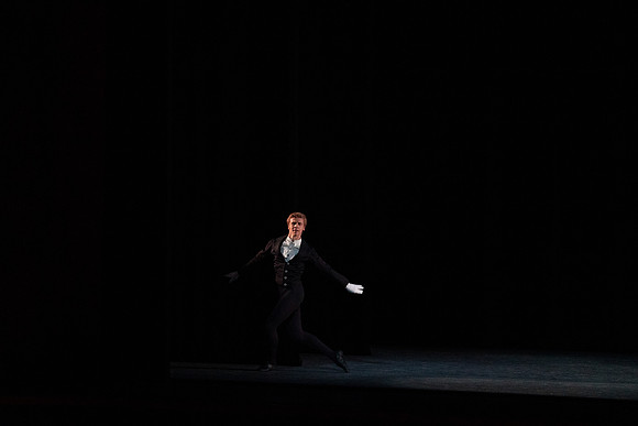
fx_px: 2251
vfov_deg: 10.8
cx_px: 319
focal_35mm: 127
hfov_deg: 16.1
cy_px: 213
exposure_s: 1/400
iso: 16000
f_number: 5.6
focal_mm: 127
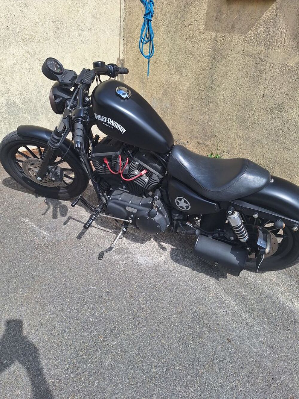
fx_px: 265
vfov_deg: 73.9
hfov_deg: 58.9
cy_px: 200
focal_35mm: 23
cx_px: 150
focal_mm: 5.54
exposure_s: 1/1905
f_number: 1.8
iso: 40
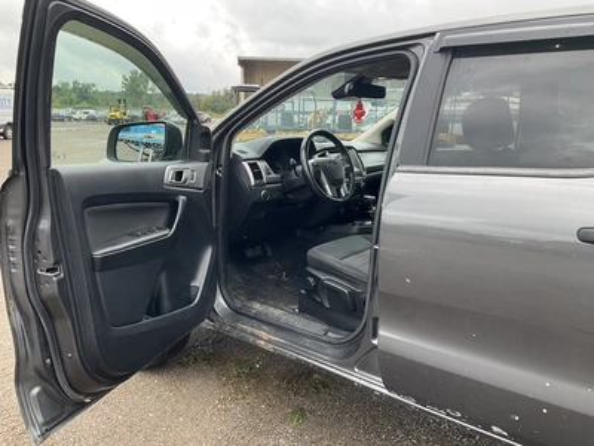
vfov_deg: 48.2
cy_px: 223
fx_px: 498
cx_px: 297
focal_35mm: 29
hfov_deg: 61.7
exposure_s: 1/134
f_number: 1.8
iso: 20
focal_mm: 3
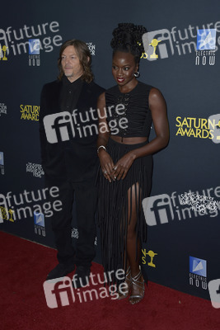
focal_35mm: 32
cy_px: 165
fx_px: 293
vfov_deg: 58.7
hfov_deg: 41.1
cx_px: 110
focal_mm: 32
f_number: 6.3
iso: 250
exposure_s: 1/250
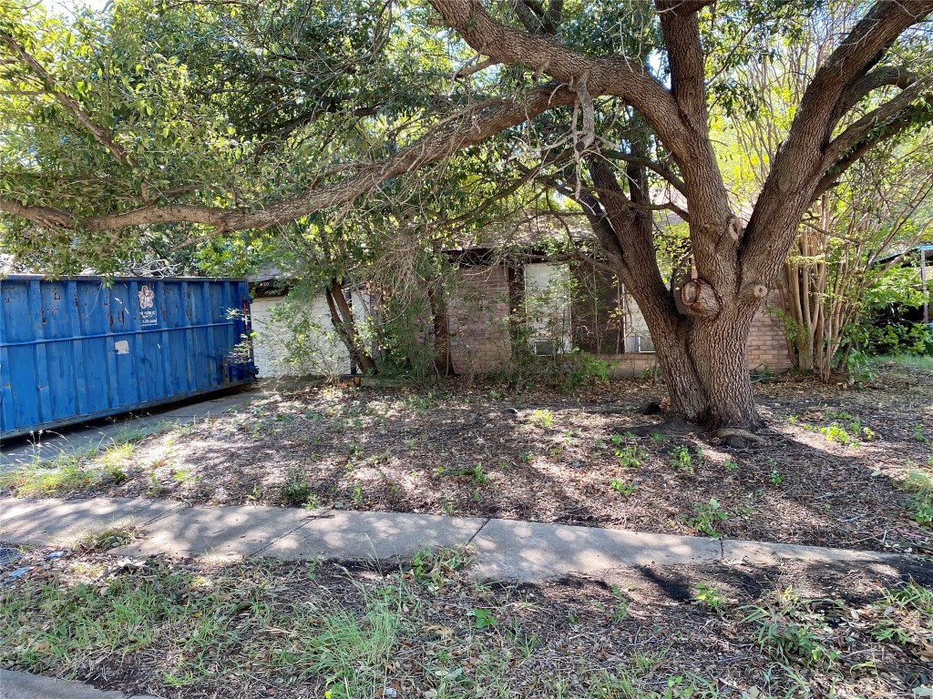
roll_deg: +1.6
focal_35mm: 26
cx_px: 466
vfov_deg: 53.1
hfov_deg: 67.3
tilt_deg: -0.1
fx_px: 701
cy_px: 350
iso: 50
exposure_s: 1/122
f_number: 1.8
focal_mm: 4.25
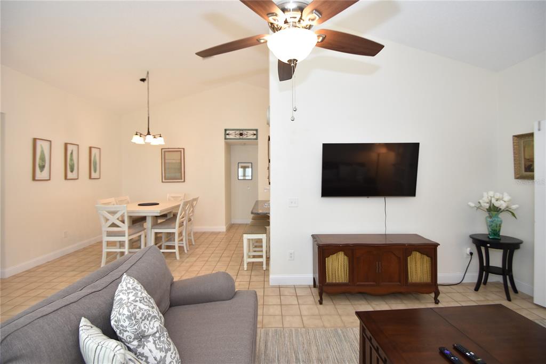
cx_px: 273
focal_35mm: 15
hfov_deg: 100.4
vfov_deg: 77.3
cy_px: 182
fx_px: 227
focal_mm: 10
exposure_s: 1/60
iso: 400
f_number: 4
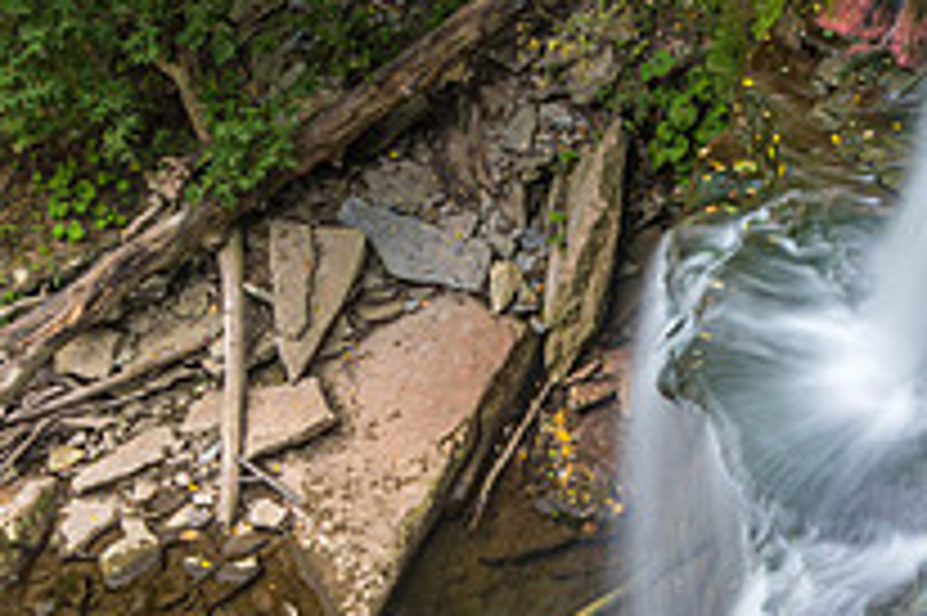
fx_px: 1955
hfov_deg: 24.8
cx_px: 1022
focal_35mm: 76
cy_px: 384
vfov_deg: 17.9
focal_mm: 18
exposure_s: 2
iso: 100
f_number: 22
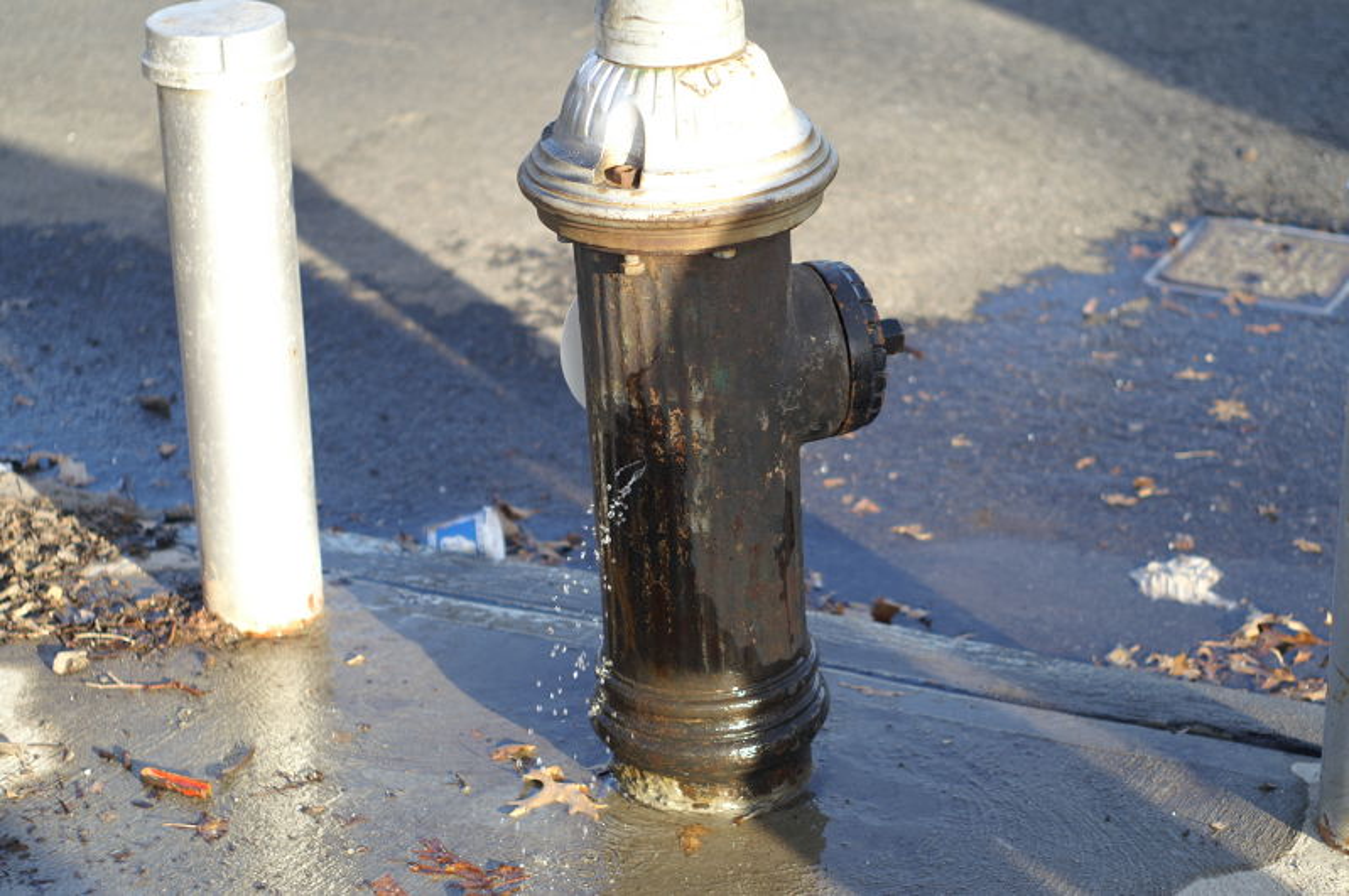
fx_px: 2807
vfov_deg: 18.1
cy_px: 448
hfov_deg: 27.0
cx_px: 674
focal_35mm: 75
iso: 100
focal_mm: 50
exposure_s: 1/500
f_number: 2.4
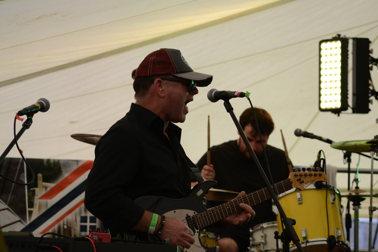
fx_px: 1102
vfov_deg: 13.0
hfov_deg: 19.5
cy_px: 126
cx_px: 189
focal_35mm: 105
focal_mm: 70
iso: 800
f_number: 4
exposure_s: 1/1250
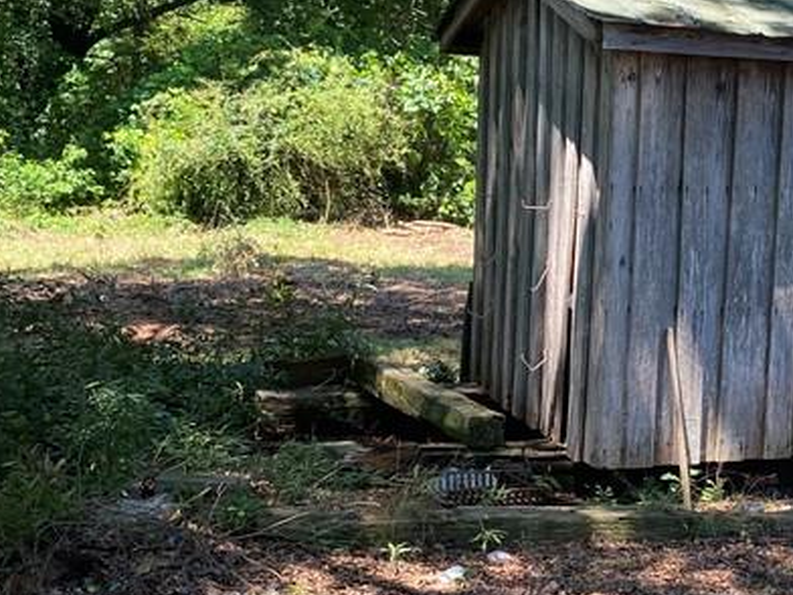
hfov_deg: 27.2
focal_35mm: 68
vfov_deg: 21.6
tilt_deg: -6.8
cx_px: 765
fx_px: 1558
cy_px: 251
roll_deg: +1.0
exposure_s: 1/167
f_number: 1.8
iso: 32
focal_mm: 4.25
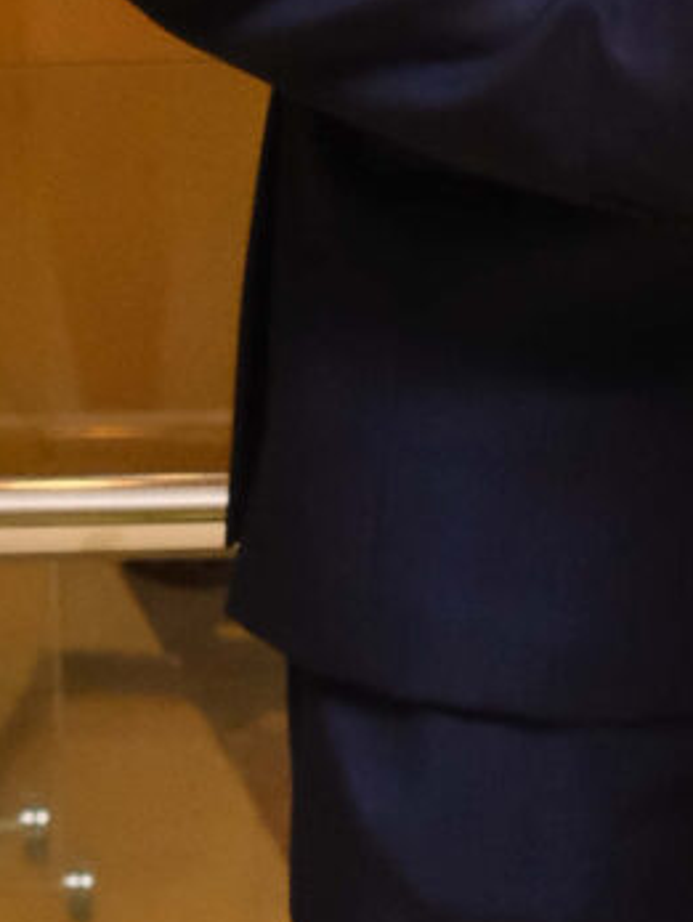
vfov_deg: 7.9
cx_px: 1454
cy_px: -16
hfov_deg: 5.8
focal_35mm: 248
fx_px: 6608
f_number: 5
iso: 3200
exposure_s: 1/200
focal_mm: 23
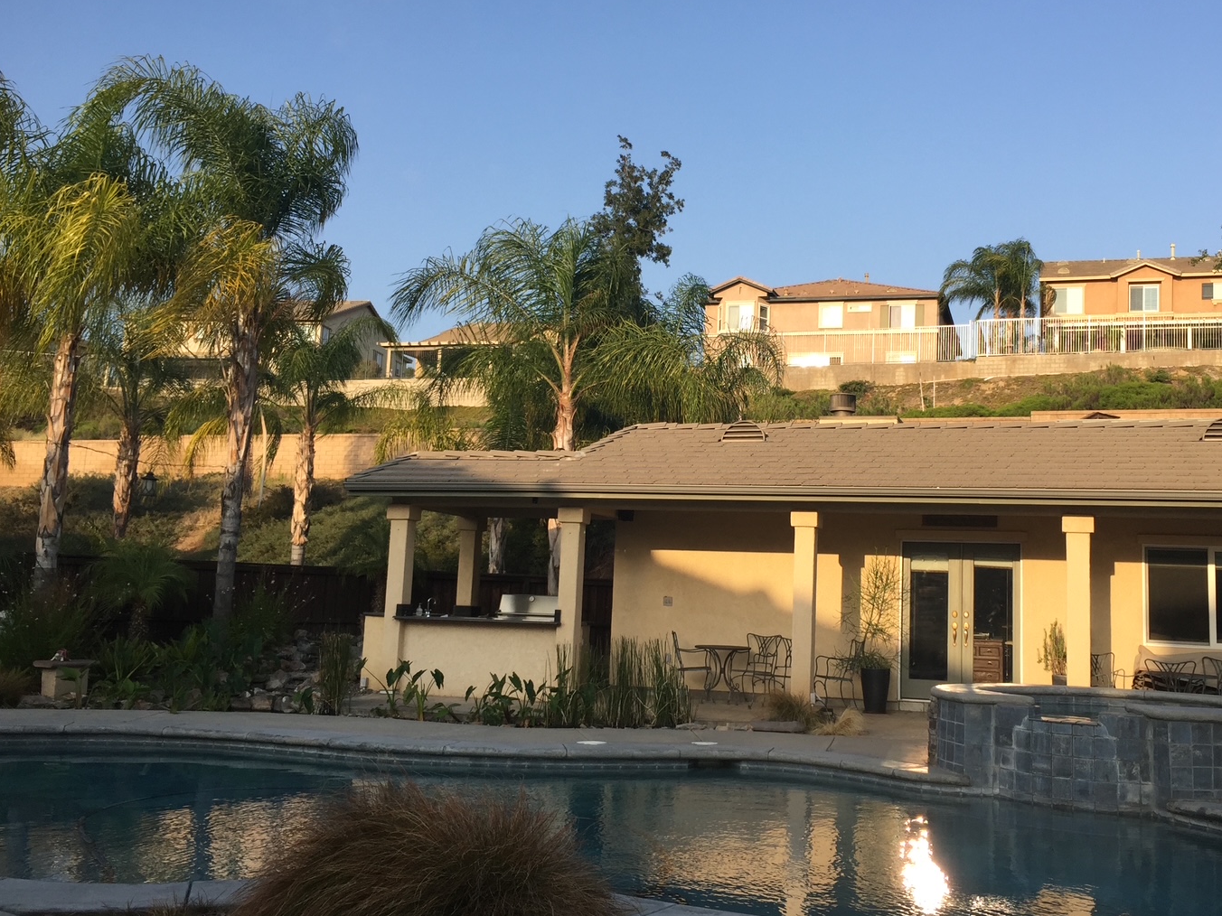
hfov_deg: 52.3
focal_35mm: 35
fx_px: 1236
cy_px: 454
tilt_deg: +6.5
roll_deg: -2.3
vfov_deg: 40.7
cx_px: 732
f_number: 2.2
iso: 32
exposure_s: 1/719
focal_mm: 4.15
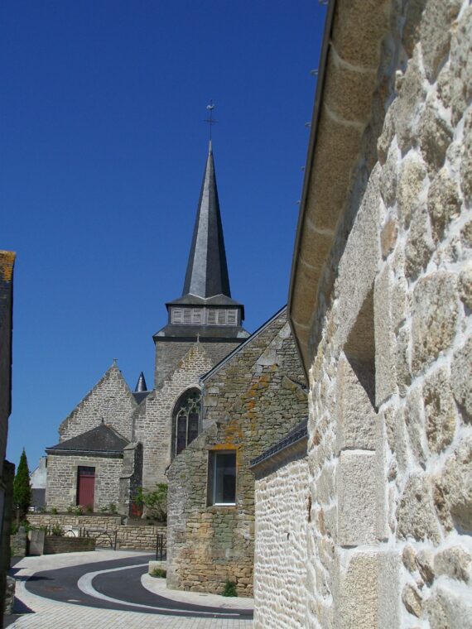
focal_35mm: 56
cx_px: 236
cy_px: 314
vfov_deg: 34.3
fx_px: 1018
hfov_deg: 26.1
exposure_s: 1/800
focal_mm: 9.3
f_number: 4.5
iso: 64
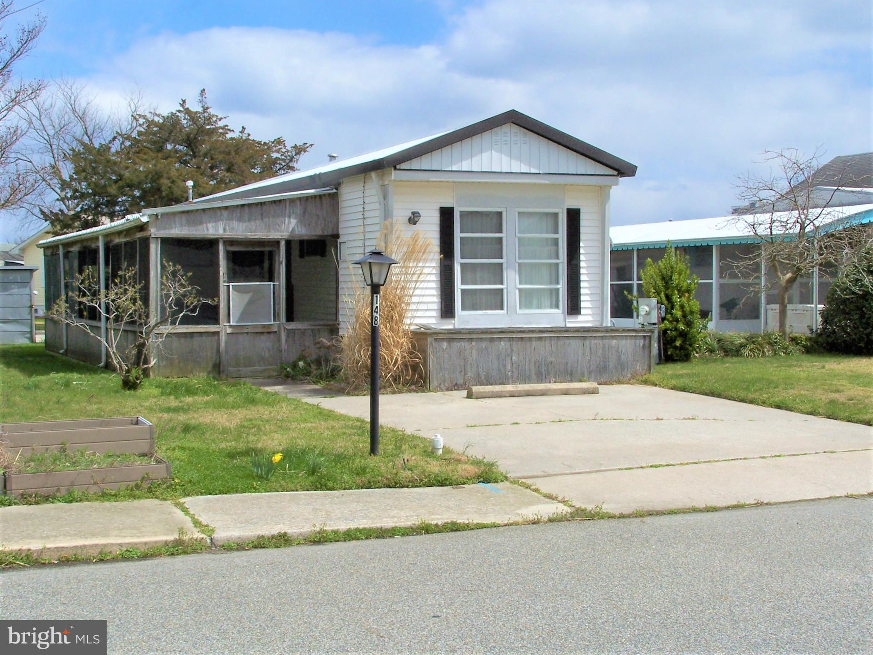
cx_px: 436
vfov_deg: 28.6
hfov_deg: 37.5
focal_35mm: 51
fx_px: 1287
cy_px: 328
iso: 80
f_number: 6.3
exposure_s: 1/750
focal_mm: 8.5
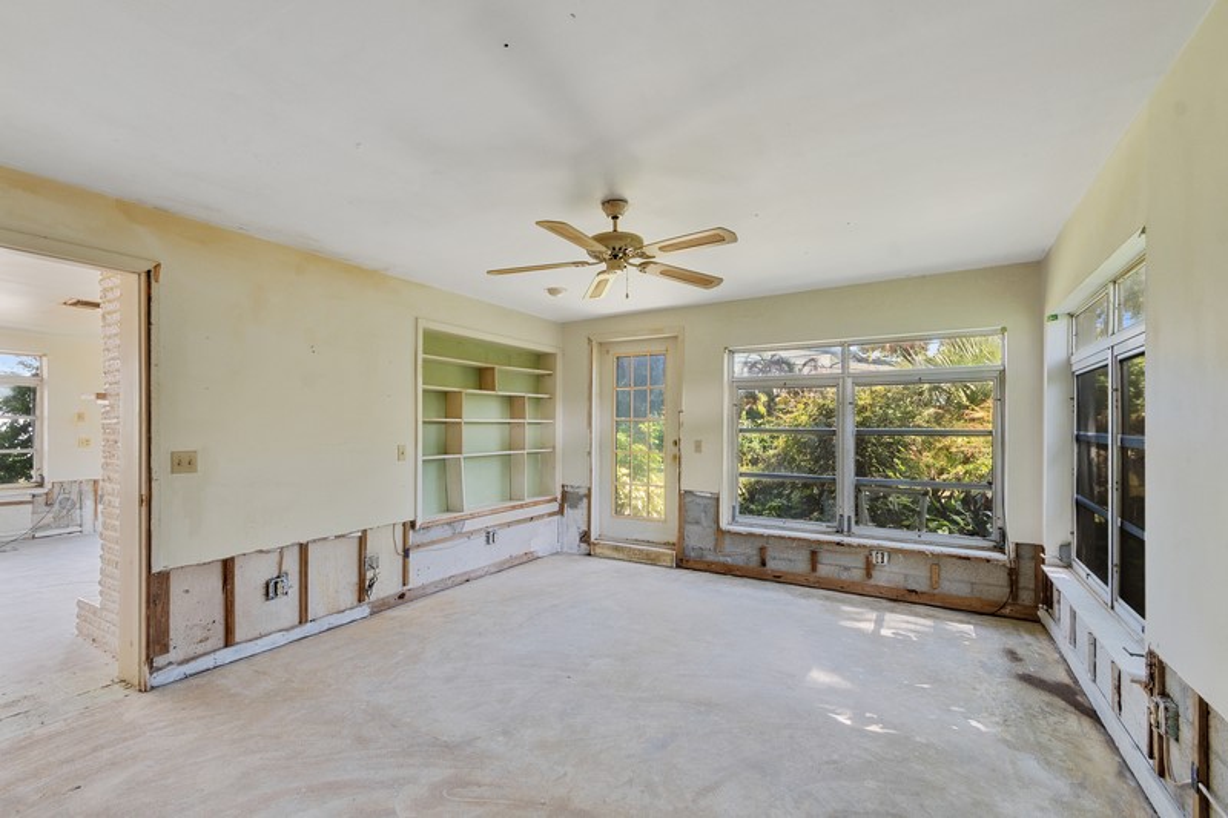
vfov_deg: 77.3
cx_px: 614
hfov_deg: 100.4
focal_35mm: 15
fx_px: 512
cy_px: 409
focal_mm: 10
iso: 320
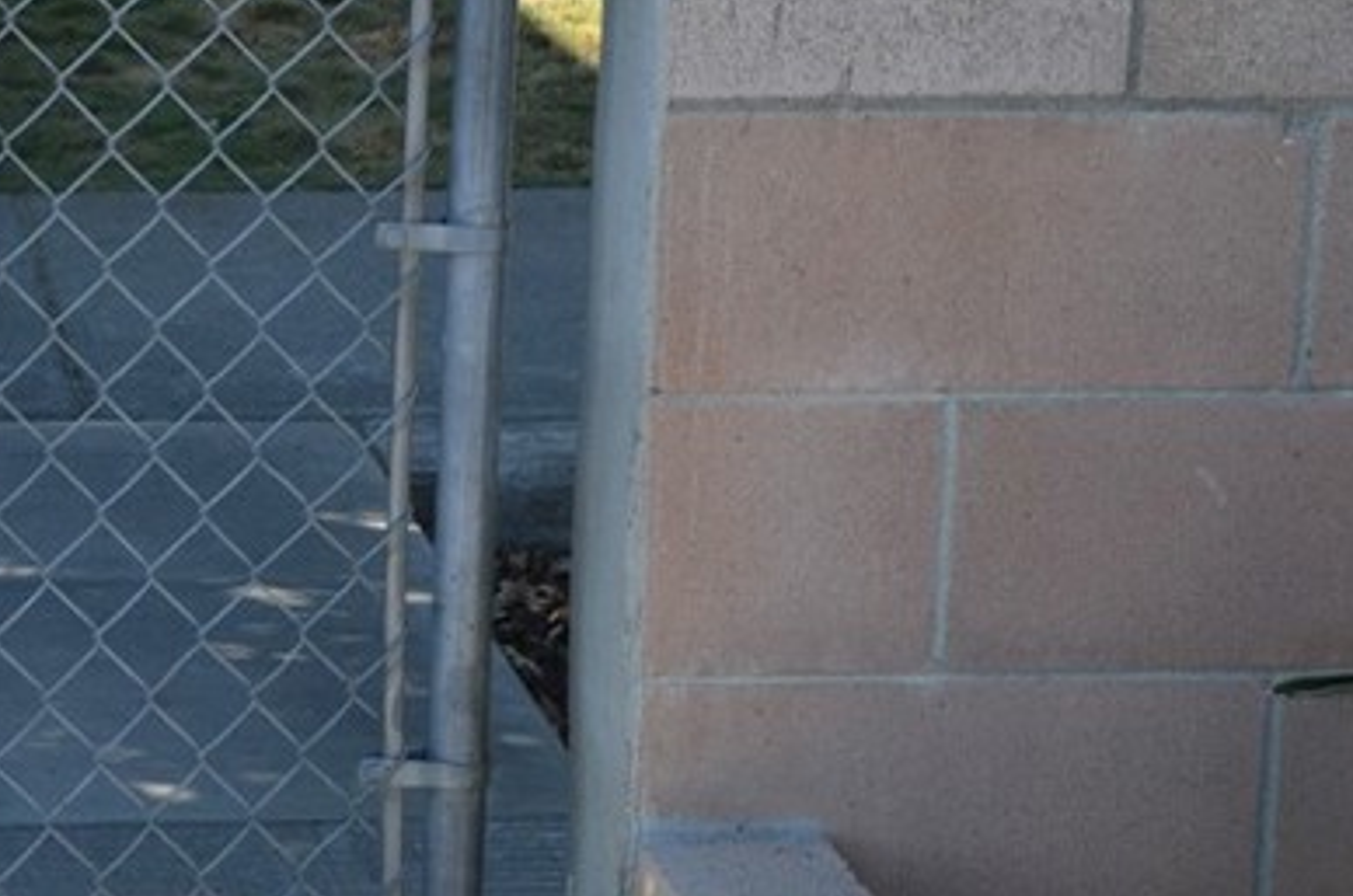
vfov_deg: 14.1
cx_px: -112
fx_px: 3563
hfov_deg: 20.6
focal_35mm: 95
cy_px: -38
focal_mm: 24
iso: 200
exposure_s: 1/200
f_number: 7.1
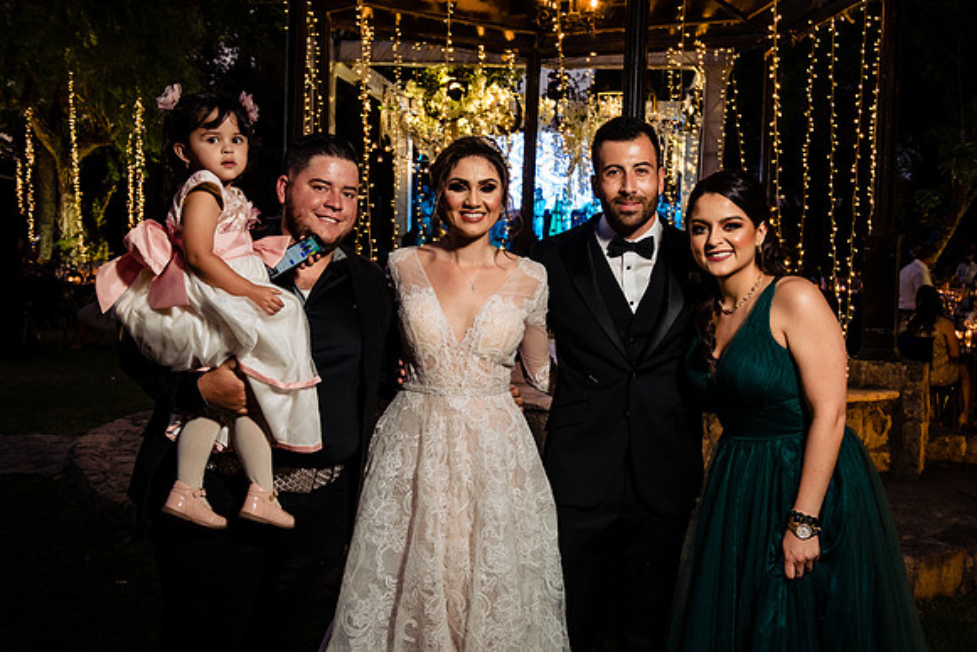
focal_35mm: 40
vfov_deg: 33.4
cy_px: 326
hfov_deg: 48.4
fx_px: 1086
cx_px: 488
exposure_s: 1/50
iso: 1600
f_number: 6.3
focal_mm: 40
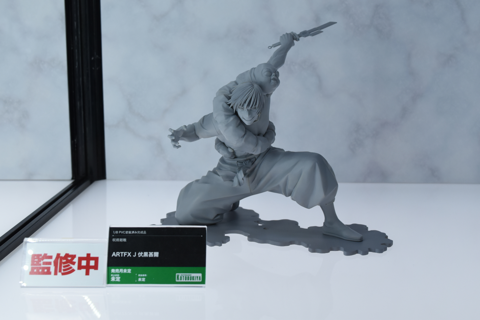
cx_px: 240
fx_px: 600
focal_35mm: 45
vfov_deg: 29.9
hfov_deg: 43.6
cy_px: 160
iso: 640
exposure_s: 1/400
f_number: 8
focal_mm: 30
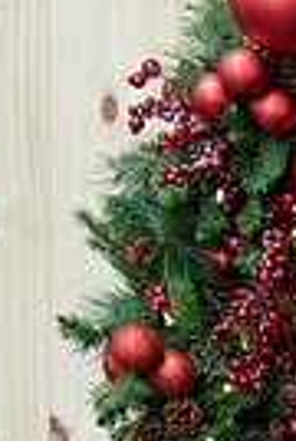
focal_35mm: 254
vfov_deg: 8.1
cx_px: 786
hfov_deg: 5.2
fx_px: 3116
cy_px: 431
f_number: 4.5
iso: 1000
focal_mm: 48
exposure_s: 1/80
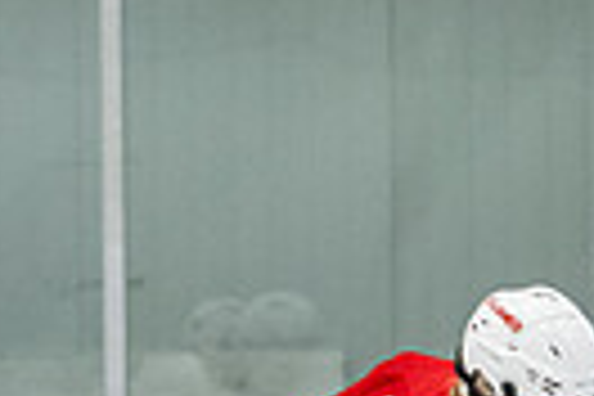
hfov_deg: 3.0
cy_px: 789
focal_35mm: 681
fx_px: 11236
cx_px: 569
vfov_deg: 2.0
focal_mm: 100
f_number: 2.8
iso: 3200
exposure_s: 1/800
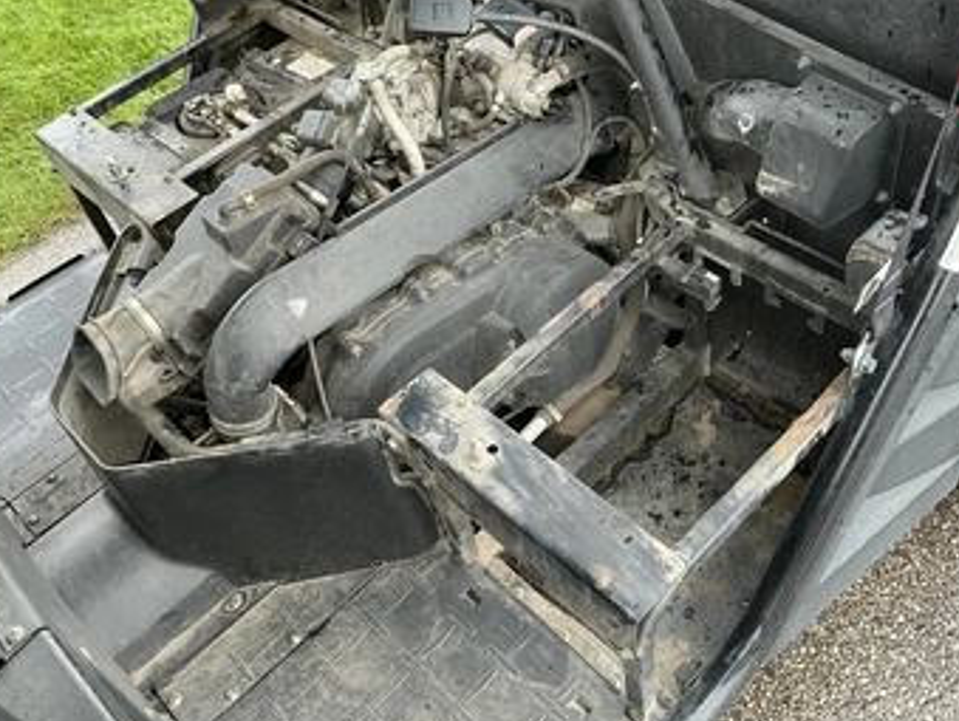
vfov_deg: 43.0
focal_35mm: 33
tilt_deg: -49.0
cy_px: 325
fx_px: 915
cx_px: 481
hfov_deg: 55.3
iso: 64
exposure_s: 1/90
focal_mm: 3
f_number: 1.8
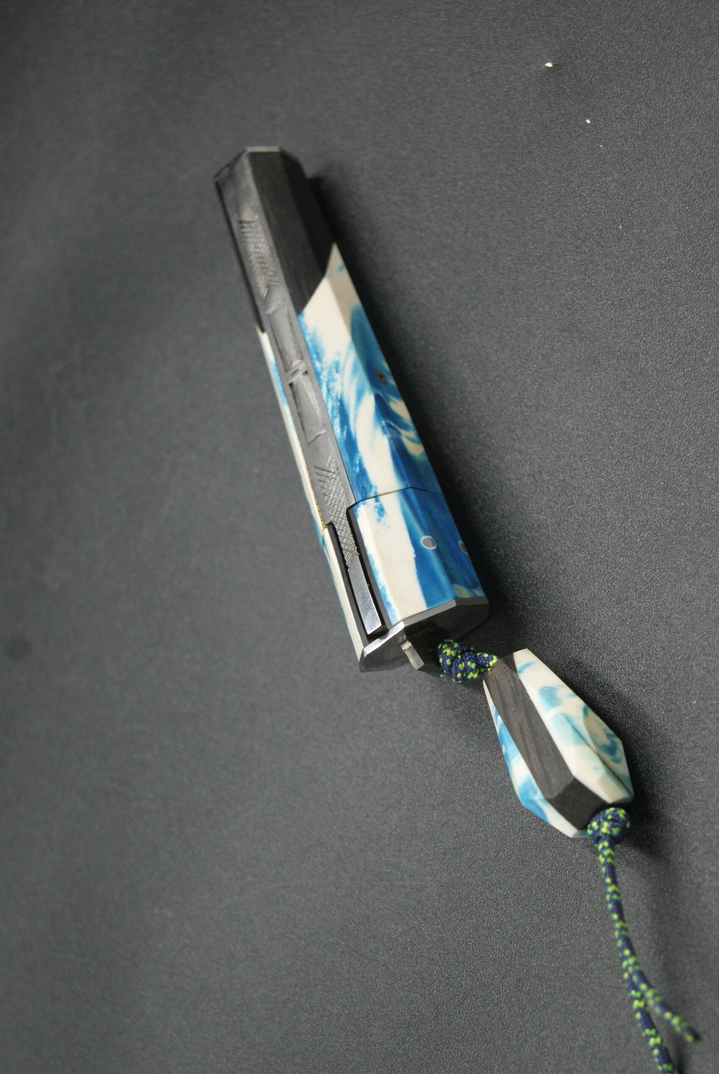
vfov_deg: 24.3
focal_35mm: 84
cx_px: 363
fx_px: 2494
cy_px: 537
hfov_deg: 16.4
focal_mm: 55
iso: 320
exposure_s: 1/100
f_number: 5.6
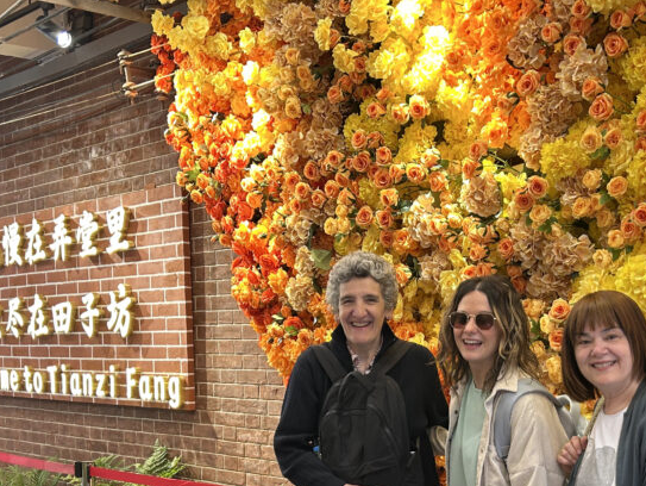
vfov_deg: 28.8
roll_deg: +0.0
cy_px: 417
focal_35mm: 49
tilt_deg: -4.0
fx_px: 915
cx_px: 396
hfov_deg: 38.7
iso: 100
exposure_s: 1/100
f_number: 1.5
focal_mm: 5.7
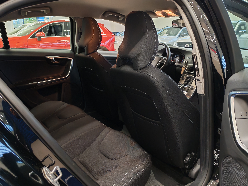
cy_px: 93
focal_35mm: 32
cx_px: 124
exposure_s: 1/50
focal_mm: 6.12
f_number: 1.9
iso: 1040
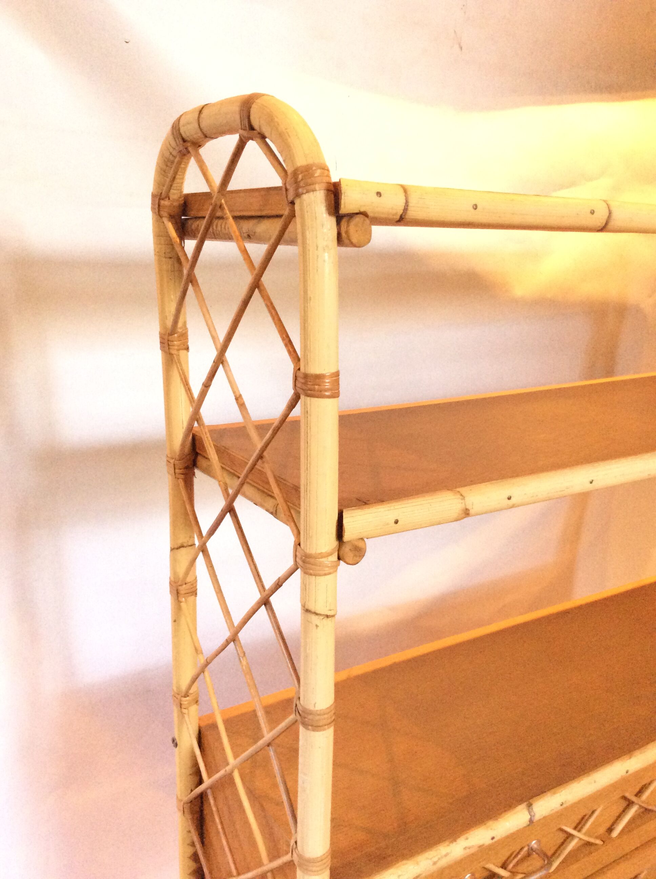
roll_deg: -0.9
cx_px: 328
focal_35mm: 32
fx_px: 811
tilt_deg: -14.4
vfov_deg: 56.9
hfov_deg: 44.1
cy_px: 440
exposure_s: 1/25
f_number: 2.4
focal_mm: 3.3
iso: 250
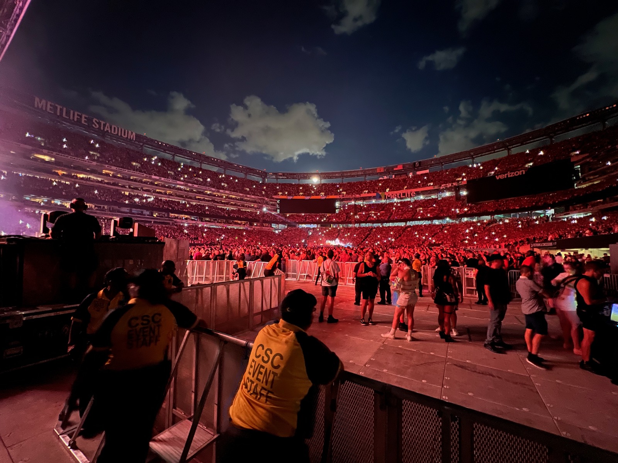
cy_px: 232
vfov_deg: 89.9
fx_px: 232
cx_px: 309
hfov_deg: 106.2
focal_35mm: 13
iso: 1250
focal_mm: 1.57
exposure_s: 1/10
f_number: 1.8
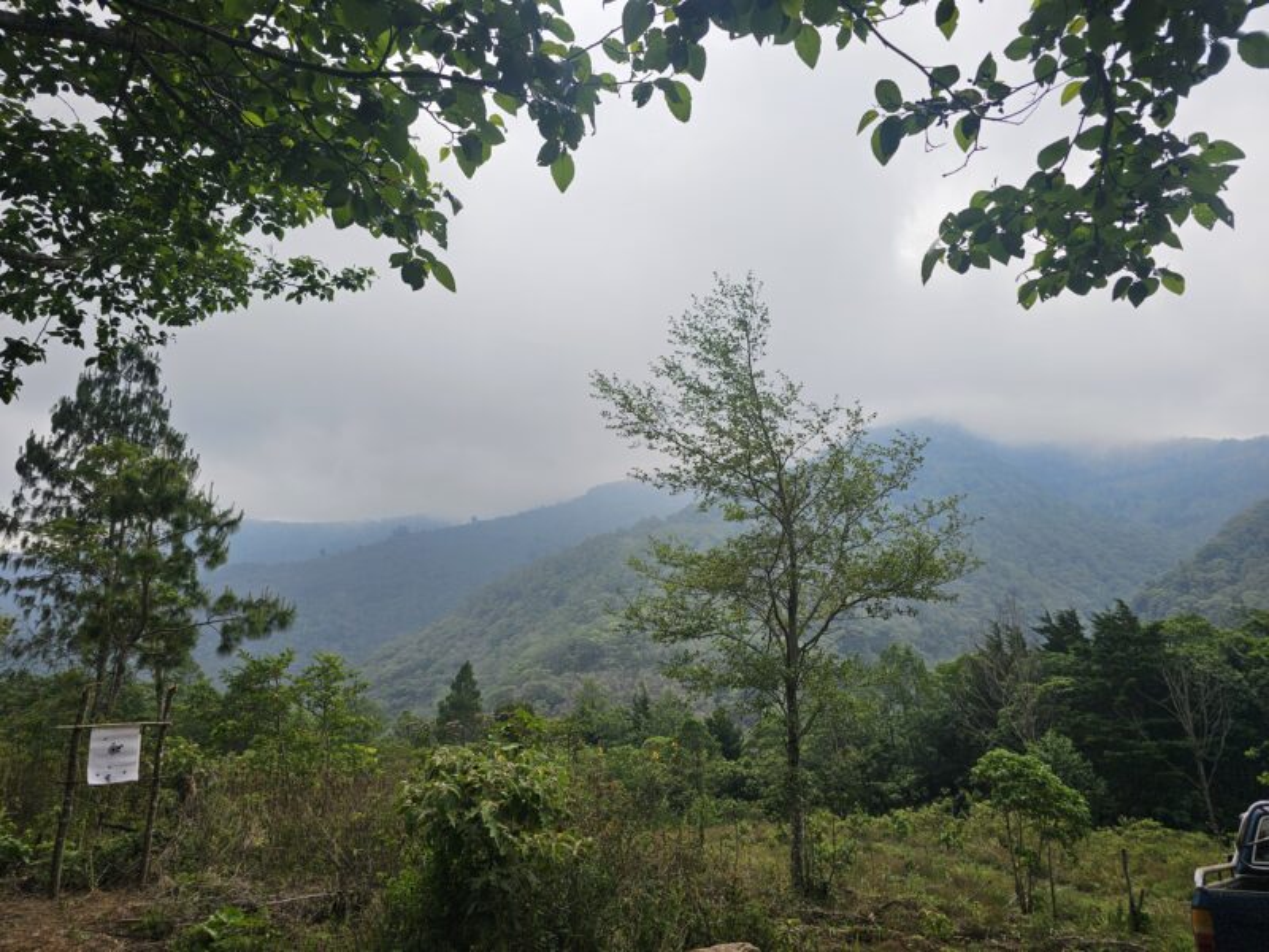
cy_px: 476
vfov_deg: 58.9
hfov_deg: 73.9
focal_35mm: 23
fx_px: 843
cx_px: 634
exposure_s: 1/507
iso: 10
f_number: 1.7
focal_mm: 6.3
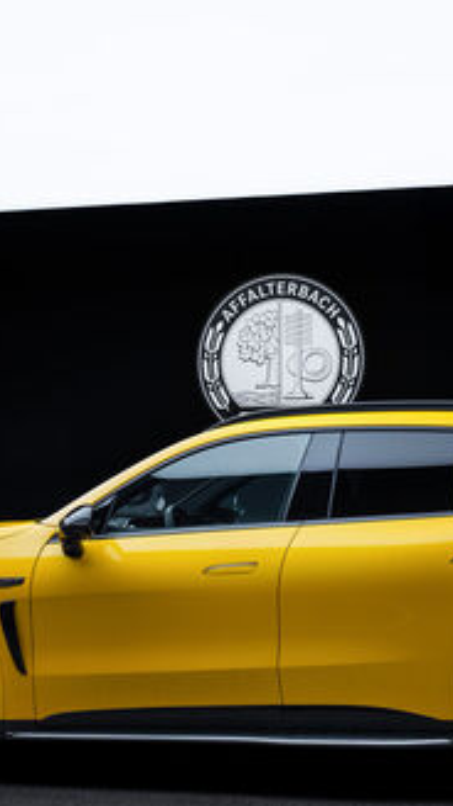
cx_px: 297
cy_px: 499
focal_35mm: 67
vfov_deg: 31.3
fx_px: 1430
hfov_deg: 18.0
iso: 100
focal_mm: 34
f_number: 8
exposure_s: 1/8
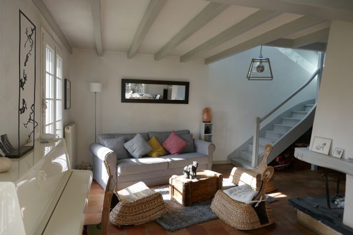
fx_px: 245
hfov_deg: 71.5
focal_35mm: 25
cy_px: 118
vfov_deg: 51.3
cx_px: 176
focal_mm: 9.1
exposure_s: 1/125
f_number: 2.8
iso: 125
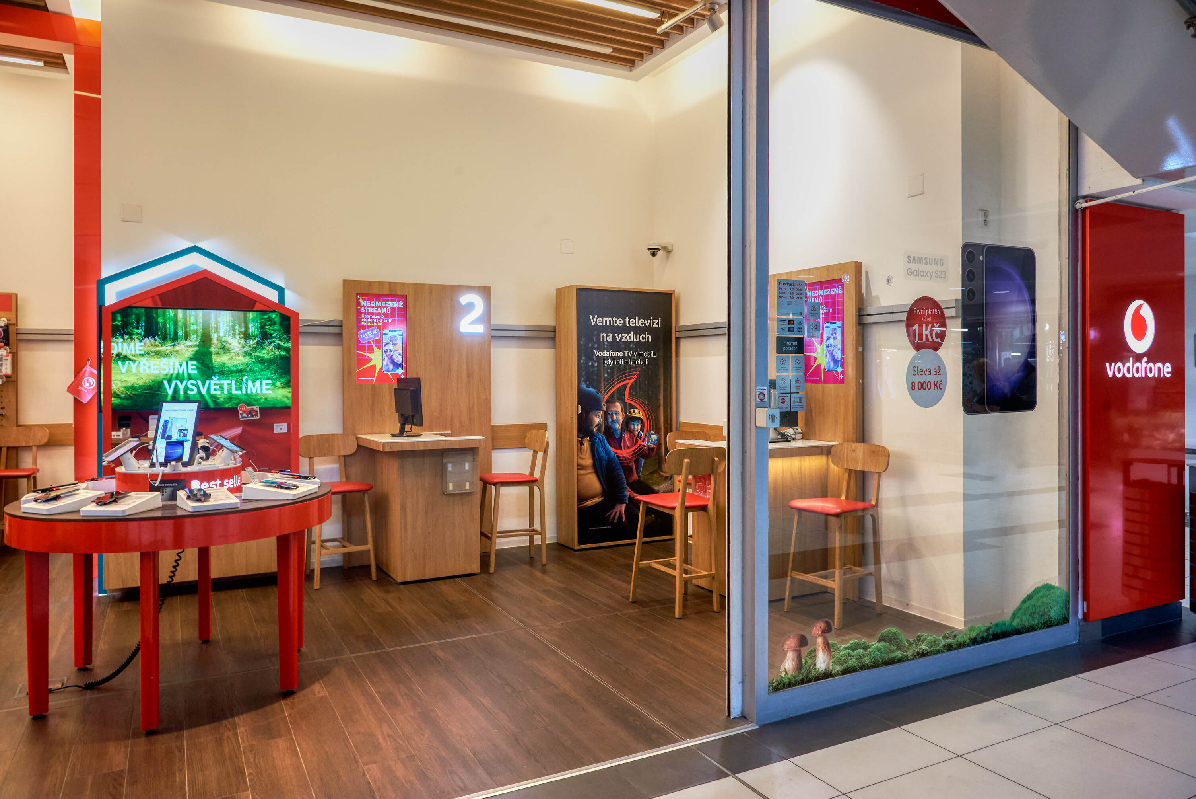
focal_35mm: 24
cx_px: 598
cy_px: 400
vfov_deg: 53.2
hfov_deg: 73.7
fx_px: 798
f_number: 8
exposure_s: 1/30
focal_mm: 24
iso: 1250
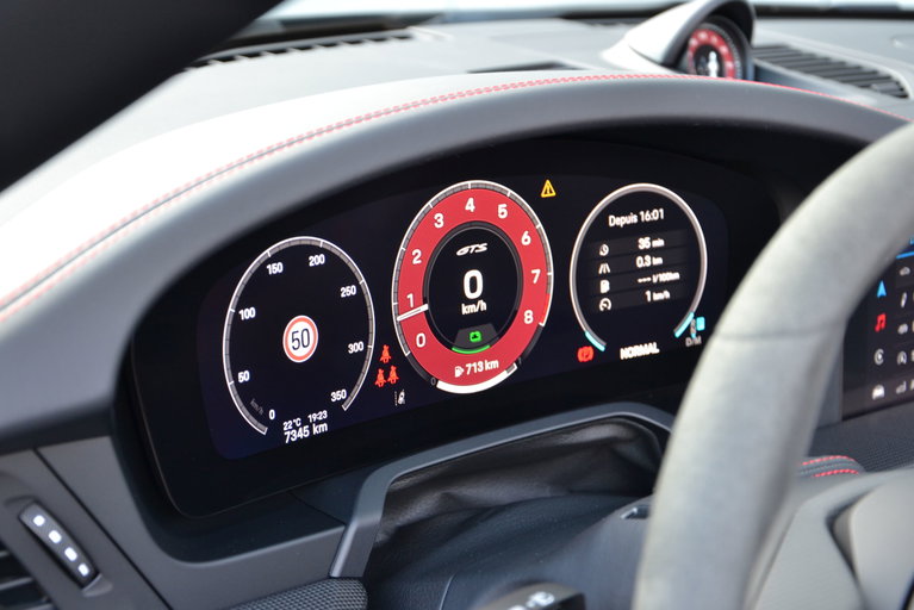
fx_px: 1714
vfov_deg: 20.2
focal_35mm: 68
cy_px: 305
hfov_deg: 29.9
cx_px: 457
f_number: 4.8
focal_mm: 45
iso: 400
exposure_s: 1/25
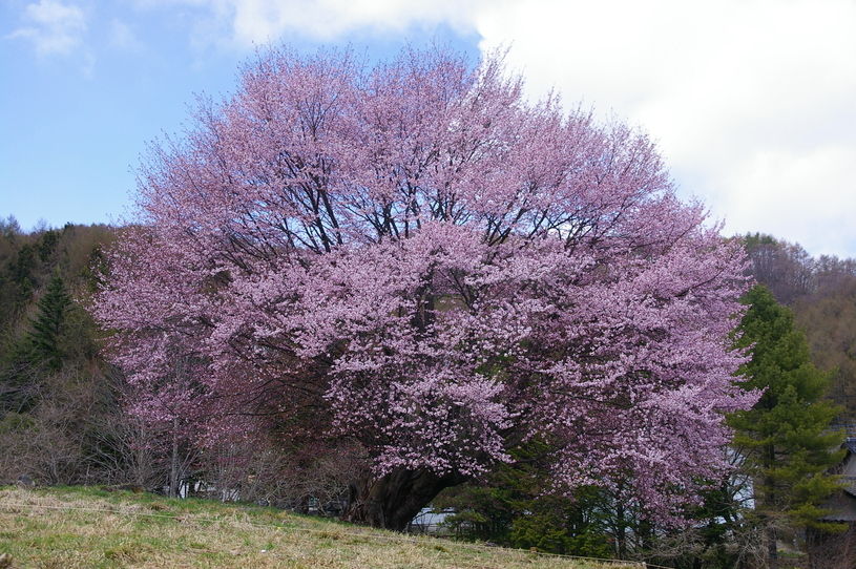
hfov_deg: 33.4
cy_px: 284
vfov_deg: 22.6
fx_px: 1425
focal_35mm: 60
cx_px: 428
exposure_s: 1/125
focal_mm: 40
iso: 200
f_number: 6.7
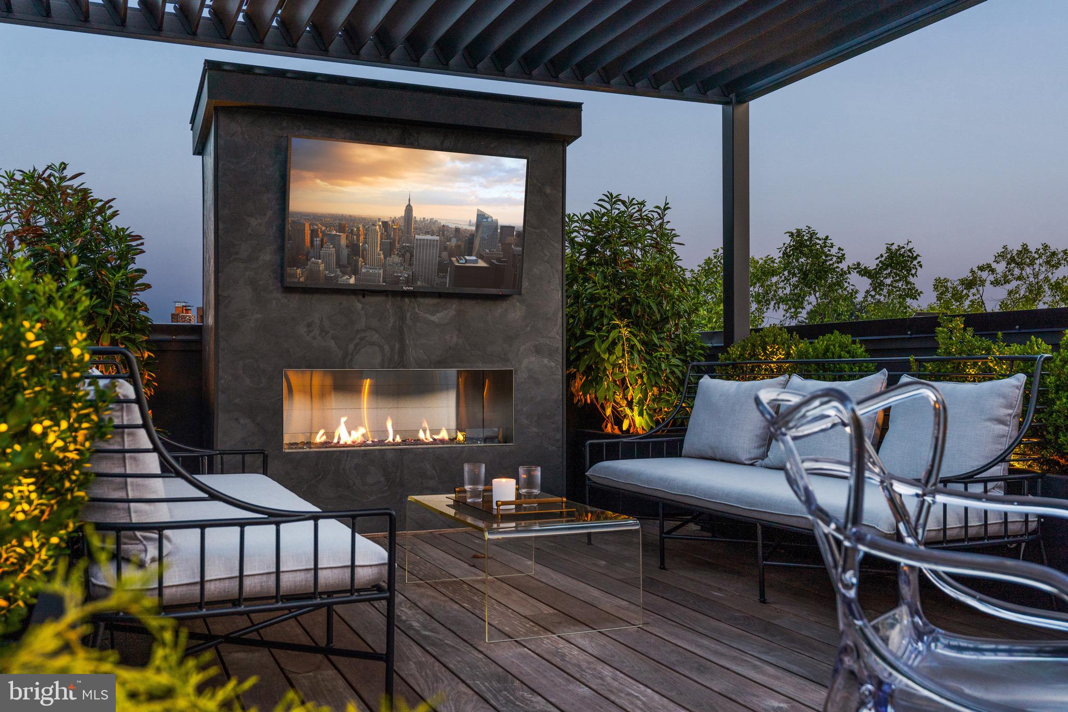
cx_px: 534
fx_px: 949
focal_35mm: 32
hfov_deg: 58.7
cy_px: 356
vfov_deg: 41.1
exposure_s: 1/60
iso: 320
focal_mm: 32
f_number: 6.3
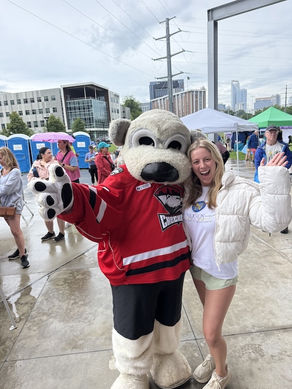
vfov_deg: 71.6
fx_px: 270
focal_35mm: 24
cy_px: 194
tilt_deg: -11.7
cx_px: 146
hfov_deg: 56.8
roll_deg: +3.2
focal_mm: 6.76
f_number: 1.78
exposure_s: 1/1156
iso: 100
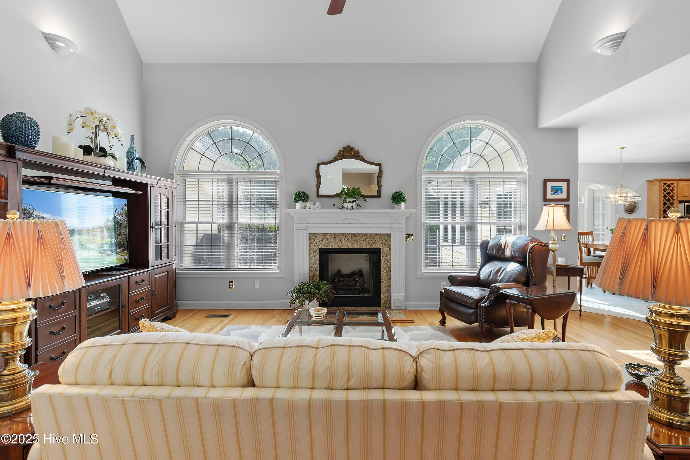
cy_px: 230
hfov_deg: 100.4
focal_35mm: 15
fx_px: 287
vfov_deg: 77.3
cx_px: 345
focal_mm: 10
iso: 100
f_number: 4.5
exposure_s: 1/6
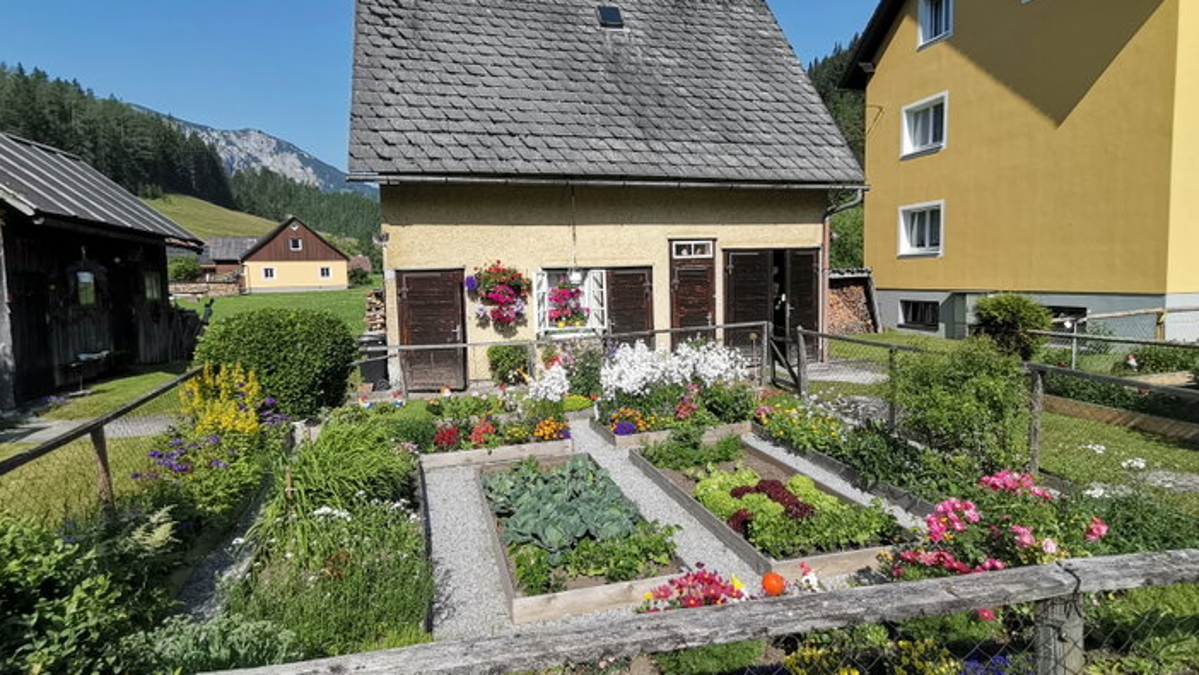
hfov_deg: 89.6
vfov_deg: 58.3
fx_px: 604
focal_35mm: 19
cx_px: 591
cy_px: 318
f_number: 2.4
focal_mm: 1.78
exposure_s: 1/1309
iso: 50
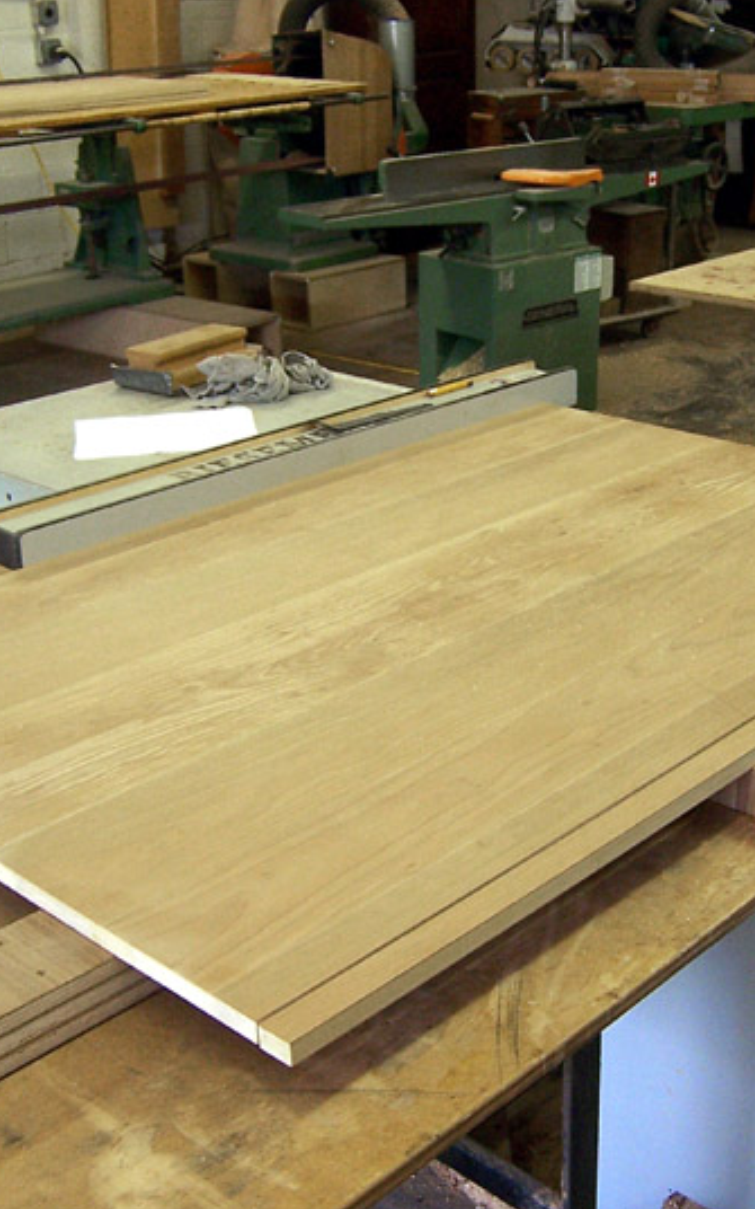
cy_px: 604
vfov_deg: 42.6
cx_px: 473
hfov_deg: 27.3
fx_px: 1547
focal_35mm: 47
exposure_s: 1/30
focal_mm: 5.5
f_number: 3.4
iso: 140
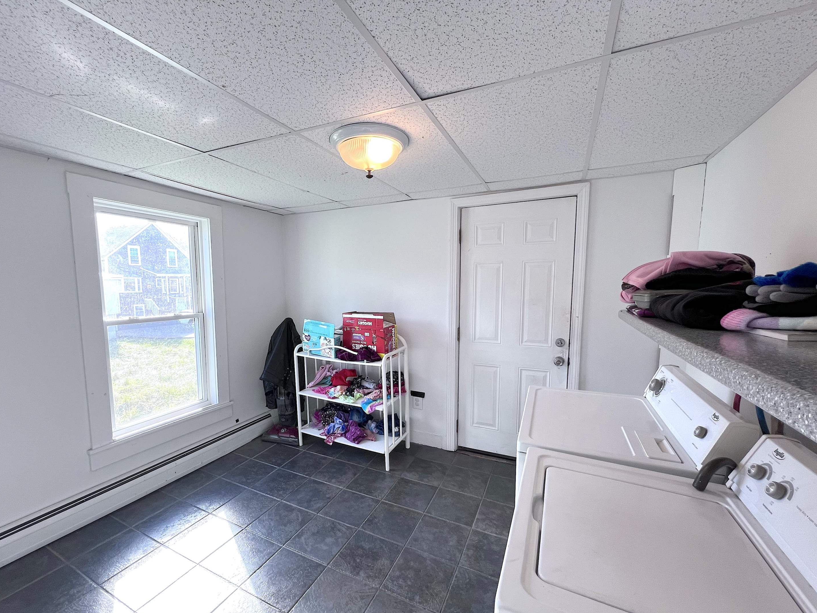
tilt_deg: -6.2
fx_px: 330
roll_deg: +0.8
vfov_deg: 85.5
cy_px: 328
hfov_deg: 102.0
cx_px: 387
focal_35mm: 14
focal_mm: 1.57
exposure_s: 1/99
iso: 64
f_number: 1.8
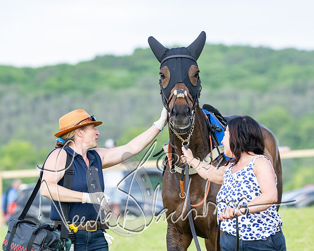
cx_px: 173
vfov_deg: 5.9
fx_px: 2428
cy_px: 126
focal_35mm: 261
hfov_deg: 7.4
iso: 400
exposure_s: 1/800
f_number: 4
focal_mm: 155
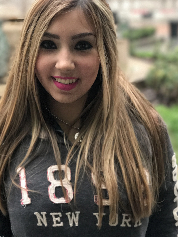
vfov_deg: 25.6
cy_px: 108
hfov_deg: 19.4
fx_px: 521
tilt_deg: -11.7
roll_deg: +0.6
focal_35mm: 76
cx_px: 74
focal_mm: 6.6
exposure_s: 1/50
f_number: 2.8
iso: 250
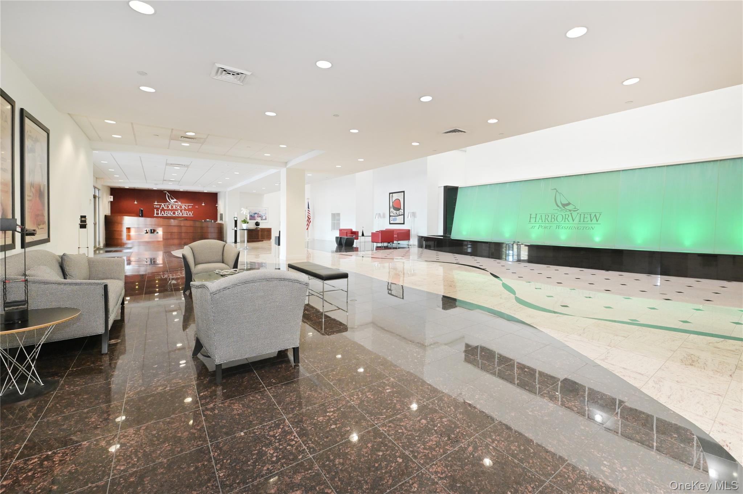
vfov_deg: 81.1
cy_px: 247
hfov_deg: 104.3
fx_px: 289
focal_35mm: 14
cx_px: 372
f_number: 10
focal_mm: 14
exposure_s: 1/20
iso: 2500
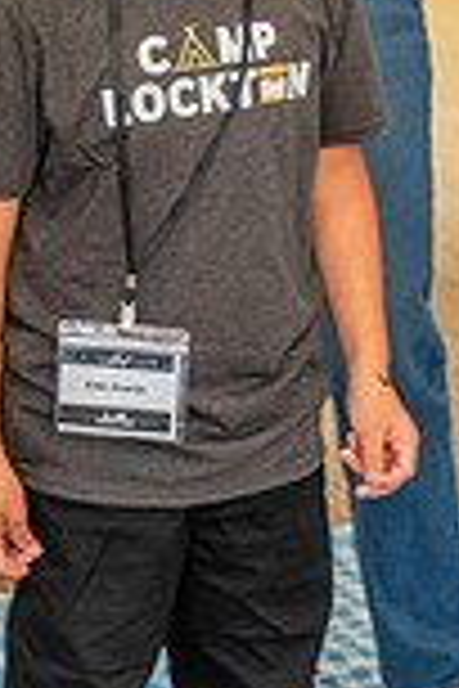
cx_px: 171
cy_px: 369
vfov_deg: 10.0
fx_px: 3939
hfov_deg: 6.7
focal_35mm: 206
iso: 4000
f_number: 4
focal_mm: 70
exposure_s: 1/160
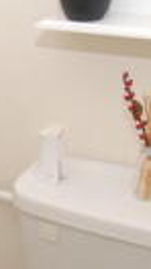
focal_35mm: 78
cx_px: 19
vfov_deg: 26.2
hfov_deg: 15.3
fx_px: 557
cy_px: 248
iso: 200
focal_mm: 10
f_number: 5
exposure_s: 1/60
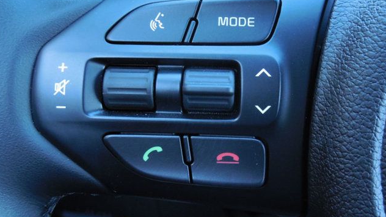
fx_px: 440
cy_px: 79
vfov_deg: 27.6
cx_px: 192
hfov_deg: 47.3
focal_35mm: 43
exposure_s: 1/20
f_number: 3.8
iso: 400
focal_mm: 7
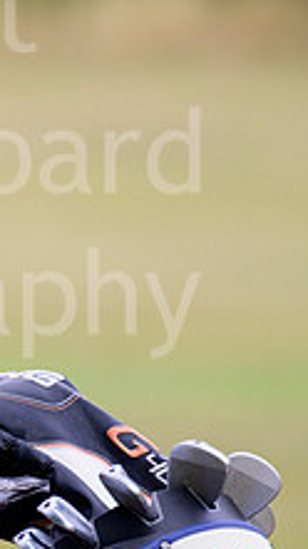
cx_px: -230
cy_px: 109
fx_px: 18445
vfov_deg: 1.7
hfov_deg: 1.0
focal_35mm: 1268
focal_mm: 400
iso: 1000
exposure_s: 1/2000
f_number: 5.6
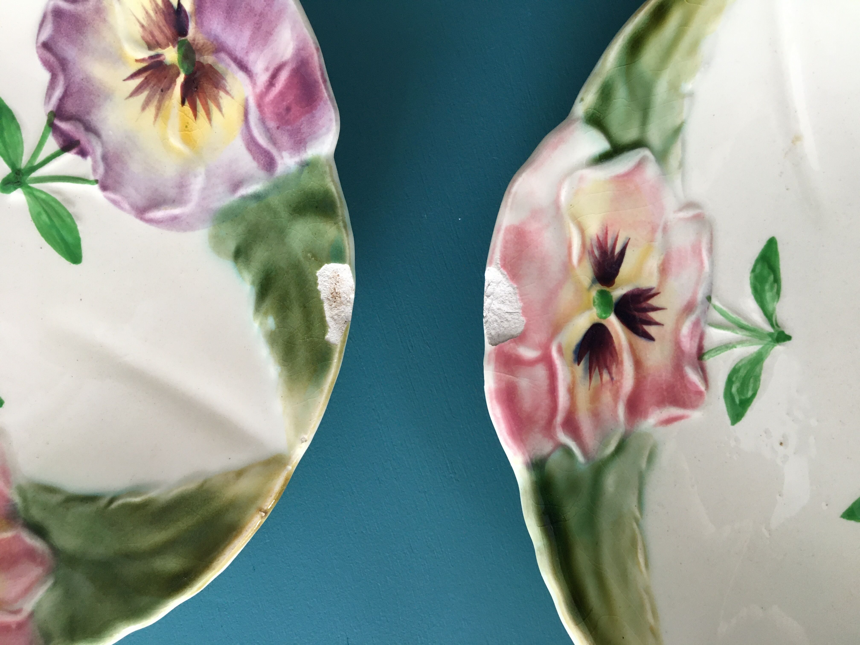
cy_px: 322
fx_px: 720
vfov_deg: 48.2
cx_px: 430
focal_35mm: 29
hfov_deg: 61.7
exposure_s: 1/33
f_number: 2.2
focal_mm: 4.15
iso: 125
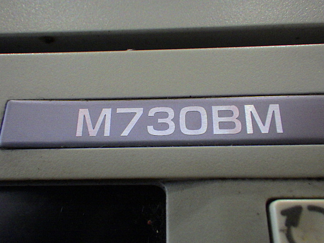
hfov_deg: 54.0
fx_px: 318
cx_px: 162
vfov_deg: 41.8
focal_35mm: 34
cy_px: 122
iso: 500
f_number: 3.8
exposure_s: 1/50
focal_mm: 6.1
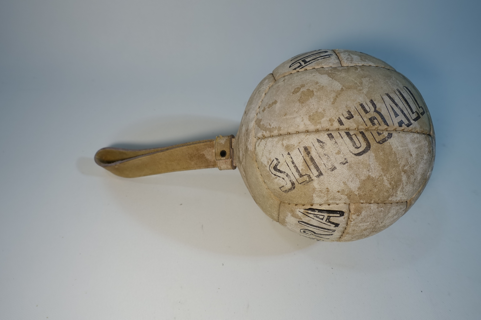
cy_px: 160
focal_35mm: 24
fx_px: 321
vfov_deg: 53.1
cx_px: 240
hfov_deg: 73.7
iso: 125
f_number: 2.8
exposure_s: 1/60
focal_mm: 8.8
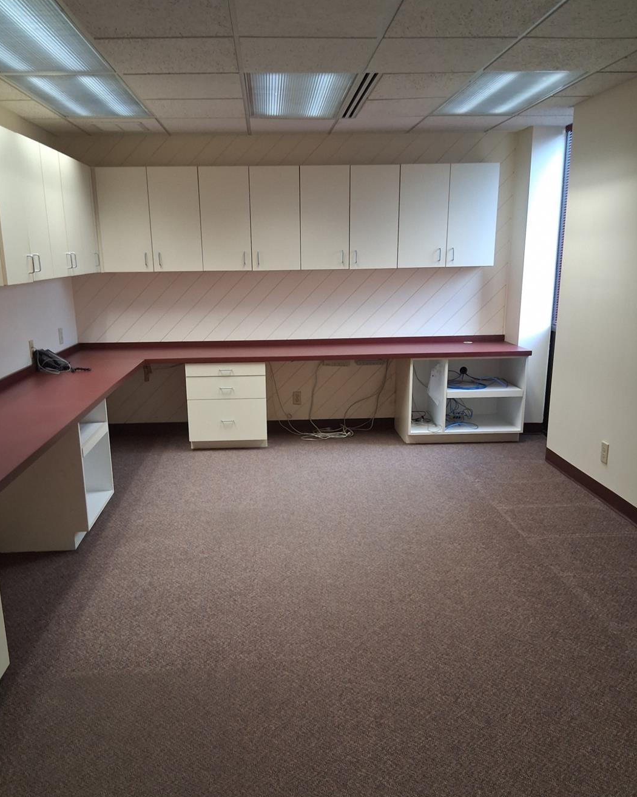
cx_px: 300
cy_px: 433
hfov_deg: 49.9
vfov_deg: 60.4
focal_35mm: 29
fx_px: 684
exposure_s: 1/60
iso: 250
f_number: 1.8
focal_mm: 3.98
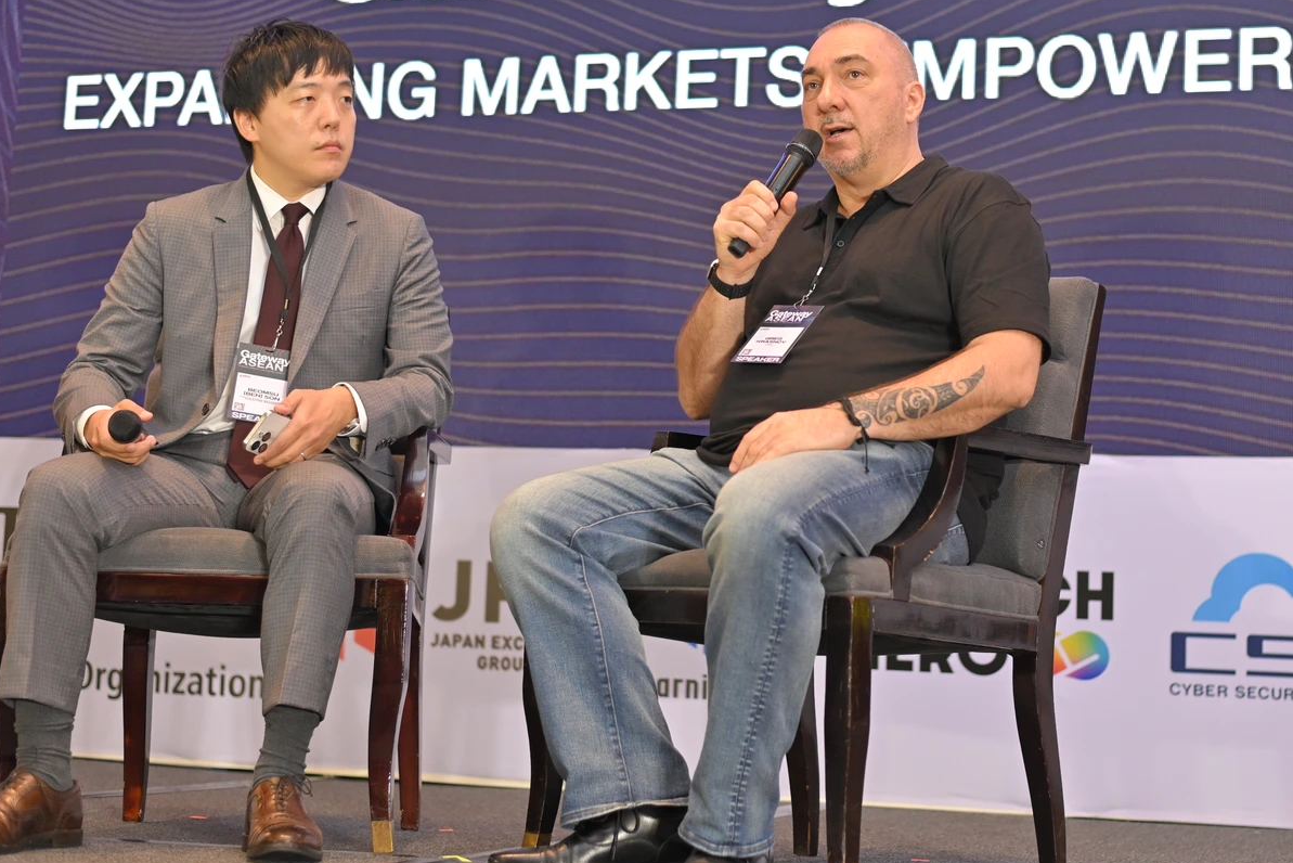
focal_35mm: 67
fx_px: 2407
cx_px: 757
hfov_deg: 30.0
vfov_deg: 20.3
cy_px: 345
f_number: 2.5
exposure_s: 1/200
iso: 1250
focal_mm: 50
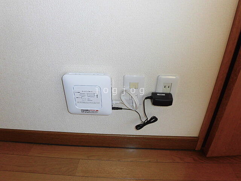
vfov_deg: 56.8
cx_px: 120
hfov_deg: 71.6
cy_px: 90
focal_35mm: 24
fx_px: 167
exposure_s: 1/60
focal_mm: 4.3
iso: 100
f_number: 3.1
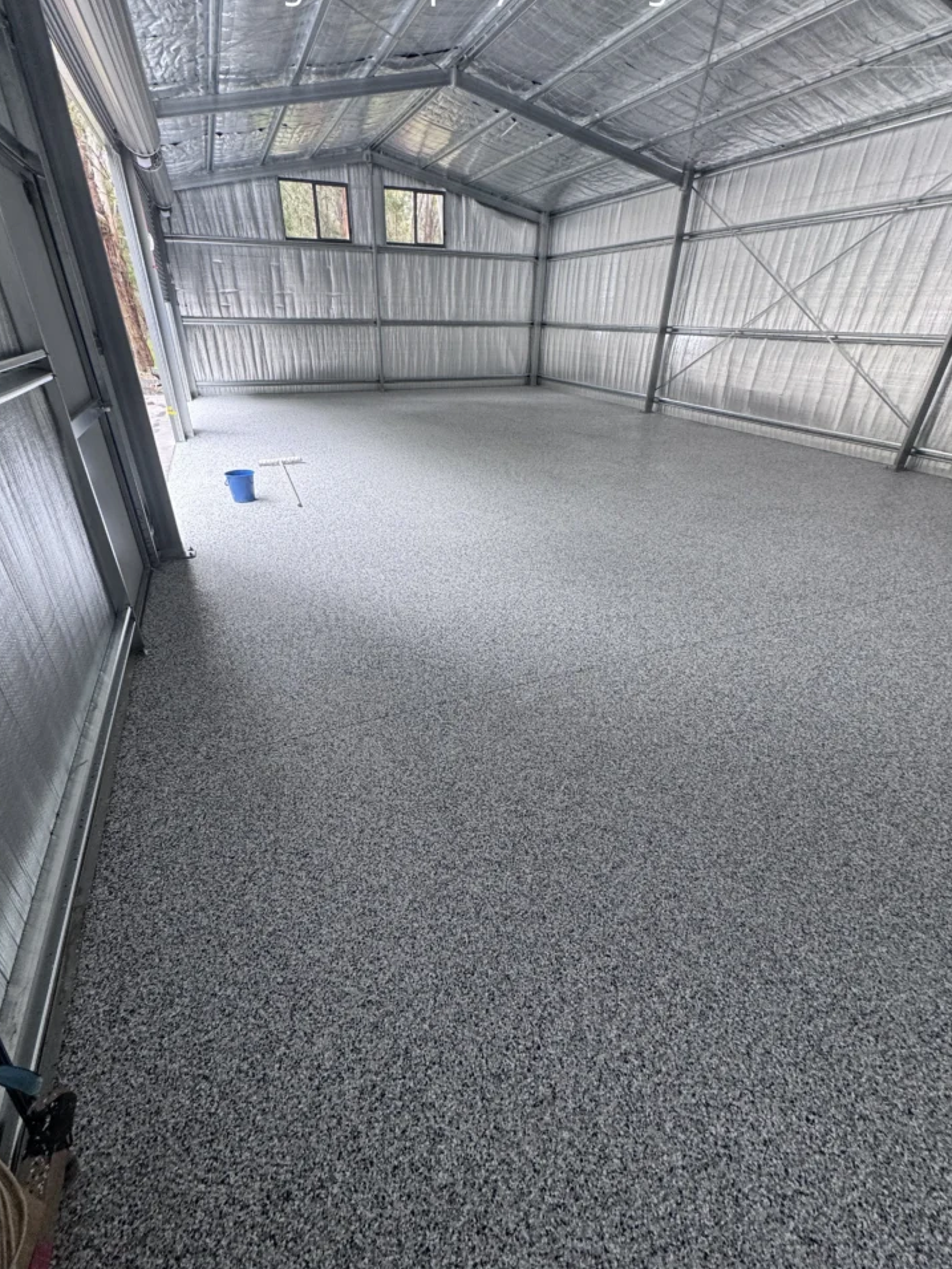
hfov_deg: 81.7
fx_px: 550
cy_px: 637
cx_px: 458
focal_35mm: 15
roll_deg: -0.7
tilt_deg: -31.2
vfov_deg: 98.2
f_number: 2.2
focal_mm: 2.22
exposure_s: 1/99
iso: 125
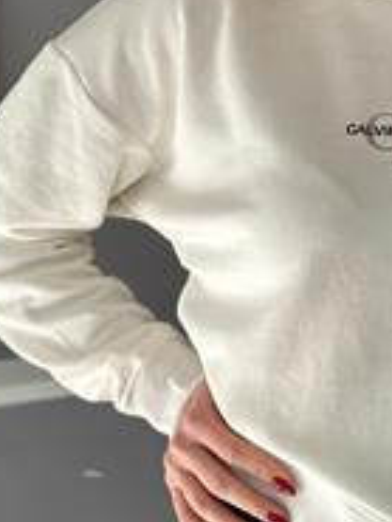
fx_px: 2036
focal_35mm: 135
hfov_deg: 11.0
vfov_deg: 14.6
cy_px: 220
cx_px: 330
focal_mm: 6.86
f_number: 1.78
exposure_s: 1/172
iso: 100
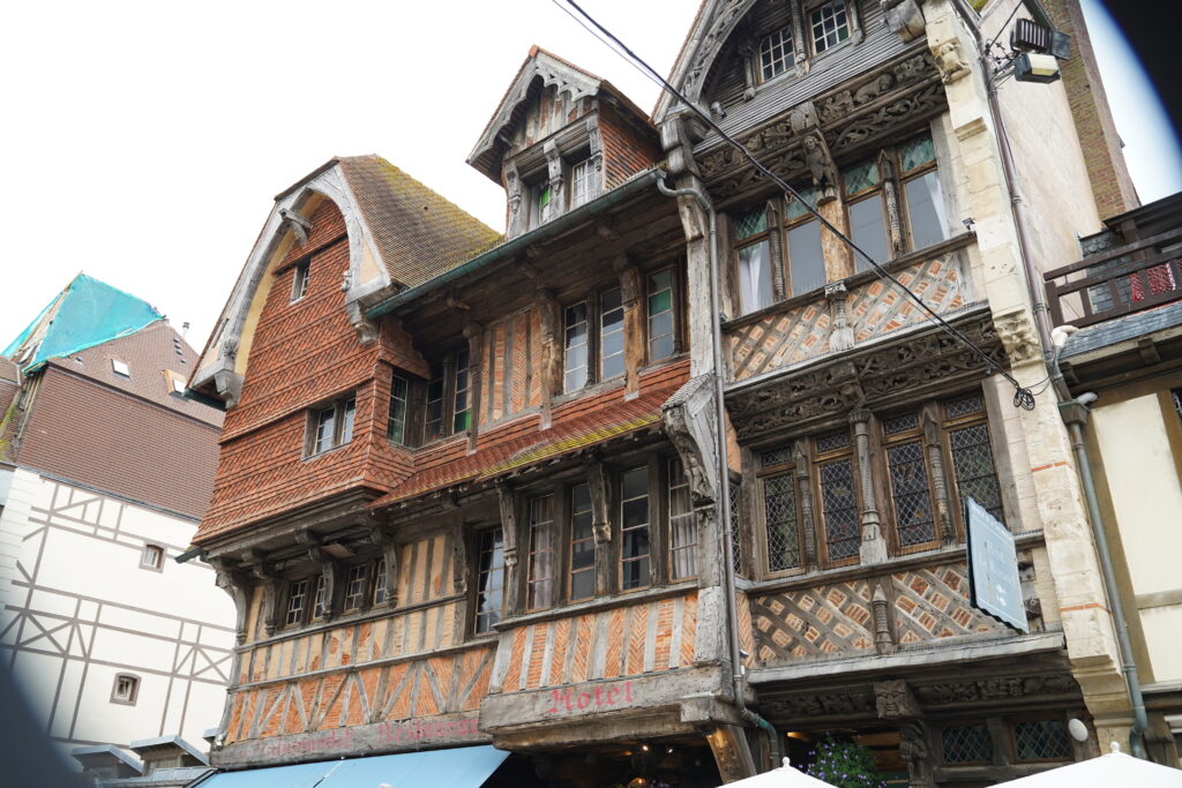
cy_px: 394
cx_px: 591
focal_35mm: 30
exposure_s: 1/60
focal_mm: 30
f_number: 4
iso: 160
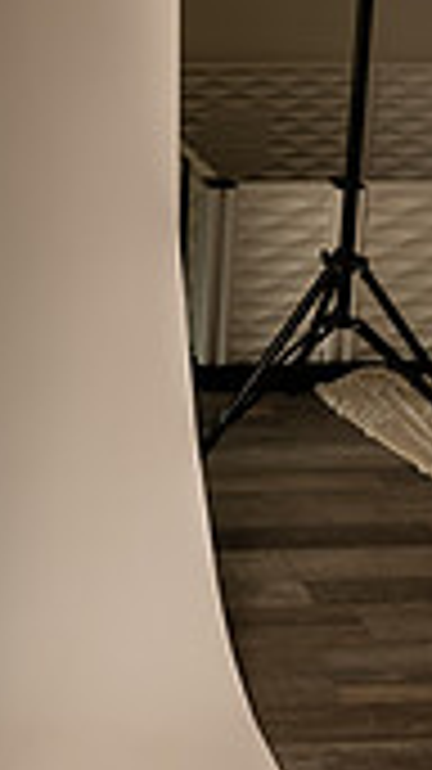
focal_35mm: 66
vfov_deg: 29.7
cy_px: -5
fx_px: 1346
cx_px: -216
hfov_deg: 16.6
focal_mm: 24
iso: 100
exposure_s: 1/160
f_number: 3.2
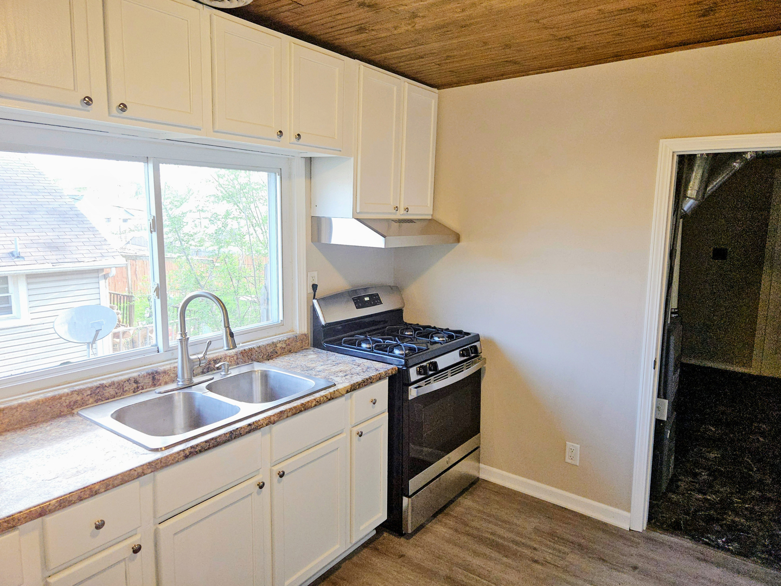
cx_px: 390
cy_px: 293
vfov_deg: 58.9
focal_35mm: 23
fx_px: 519
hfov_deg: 73.9
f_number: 1.8
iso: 80
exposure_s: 1/60
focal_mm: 5.4
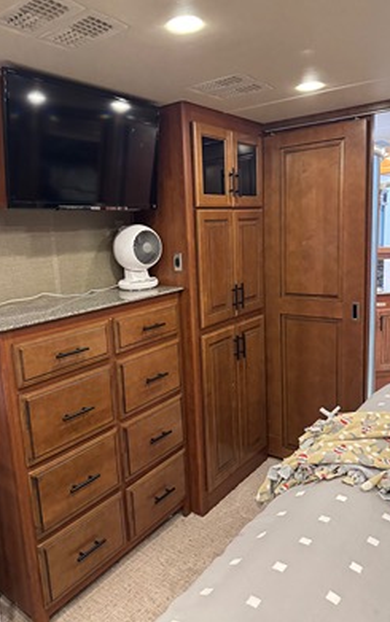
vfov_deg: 70.4
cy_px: 305
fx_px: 441
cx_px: 186
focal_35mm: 26
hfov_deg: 47.7
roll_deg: +2.4
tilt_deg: -10.4
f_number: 1.78
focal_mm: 6.76
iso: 800
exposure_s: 1/49
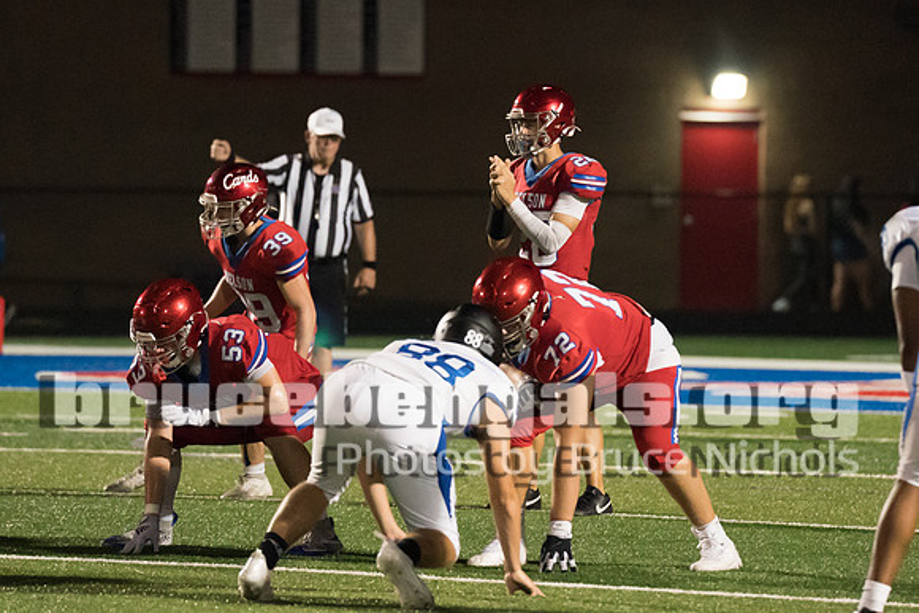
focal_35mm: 361
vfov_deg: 3.8
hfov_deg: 5.7
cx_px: 547
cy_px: 199
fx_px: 9219
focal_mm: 200
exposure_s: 1/1250
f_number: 2.8
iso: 12800
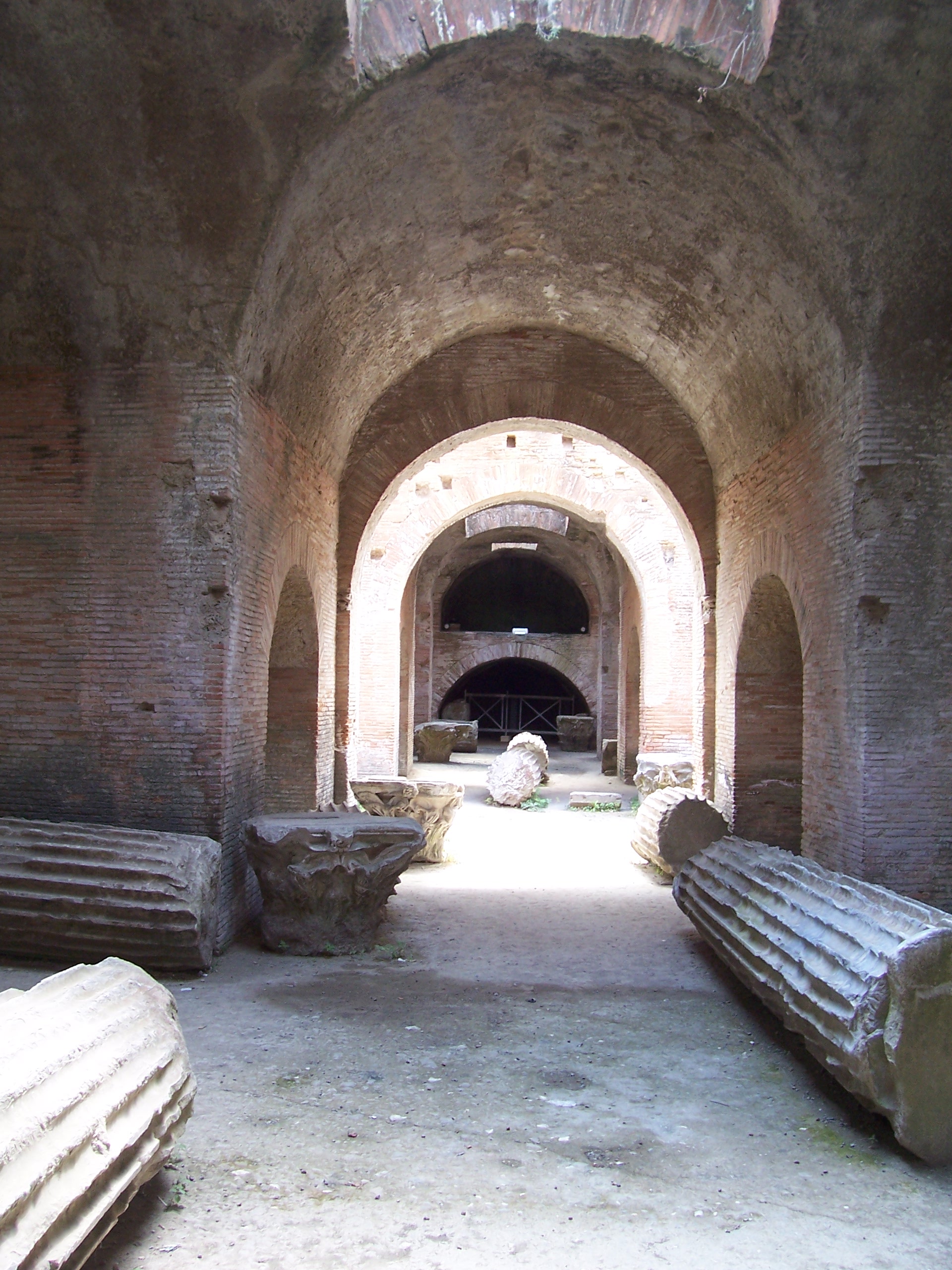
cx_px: 476
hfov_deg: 41.8
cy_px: 635
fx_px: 1247
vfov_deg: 54.0
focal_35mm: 34
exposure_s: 1/30
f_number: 2.7
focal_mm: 5.6
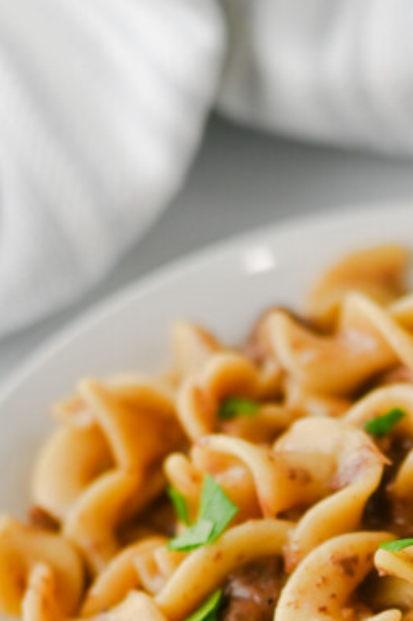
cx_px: 326
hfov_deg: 8.8
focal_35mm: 156
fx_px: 2689
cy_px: 713
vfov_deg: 12.9
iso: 250
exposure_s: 1/250
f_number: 3.2
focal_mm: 50
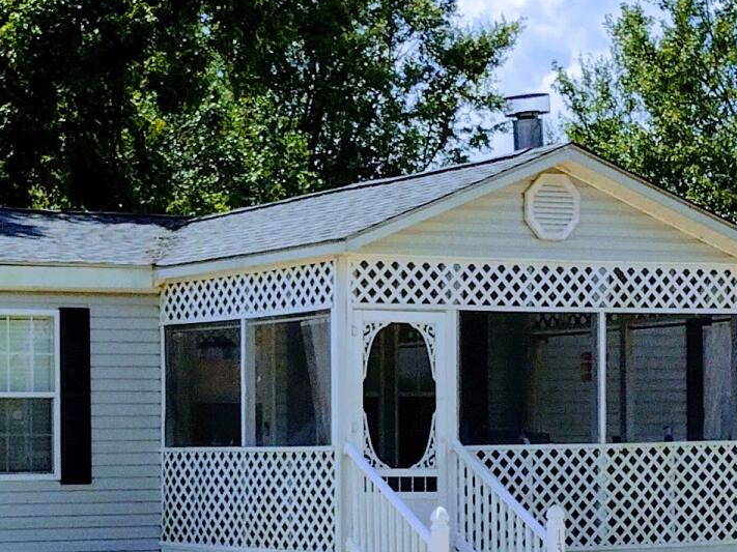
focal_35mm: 114
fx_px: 2427
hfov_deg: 17.0
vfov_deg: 12.9
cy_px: 475
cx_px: 62
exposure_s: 1/3759
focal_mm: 4.71
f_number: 1.7
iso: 100
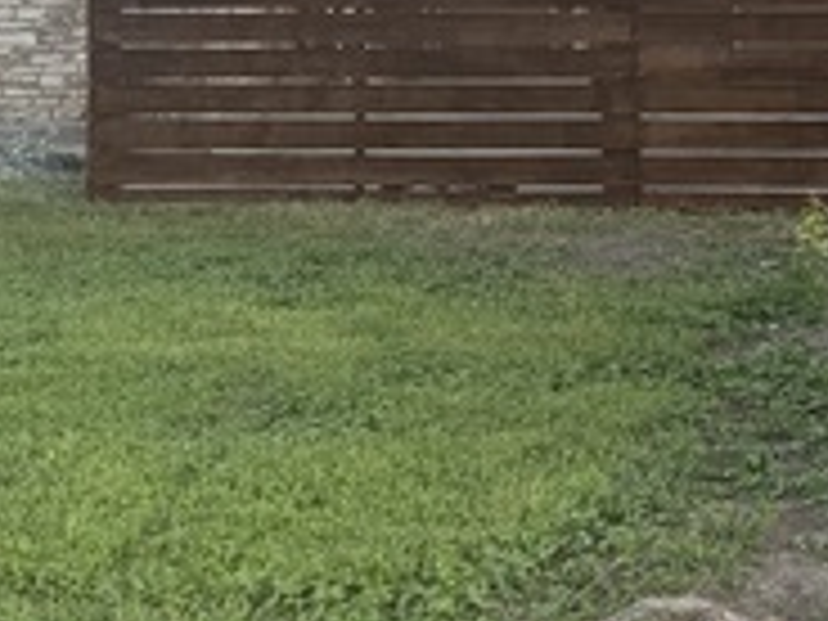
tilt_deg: +3.1
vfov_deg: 16.0
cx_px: 488
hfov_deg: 22.5
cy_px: -202
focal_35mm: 87
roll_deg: +0.6
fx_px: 2081
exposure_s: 1/1156
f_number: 1.78
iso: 80
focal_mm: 6.76
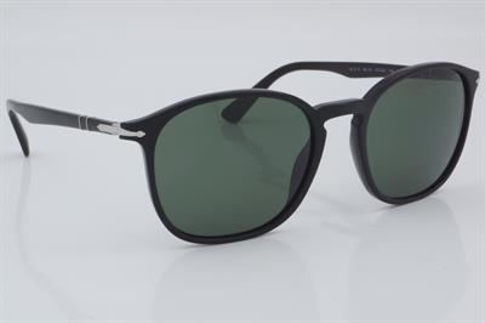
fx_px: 1111
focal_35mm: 82
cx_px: 242
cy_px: 162
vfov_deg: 16.5
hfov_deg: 24.6
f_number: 32
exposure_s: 1/4
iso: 100
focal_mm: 55
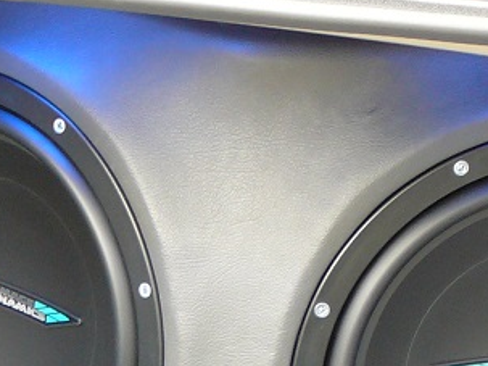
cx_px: -147
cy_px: 547
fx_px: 2903
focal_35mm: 206
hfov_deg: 9.4
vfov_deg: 7.1
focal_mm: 9.1
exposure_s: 1/13
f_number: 3.6
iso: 100
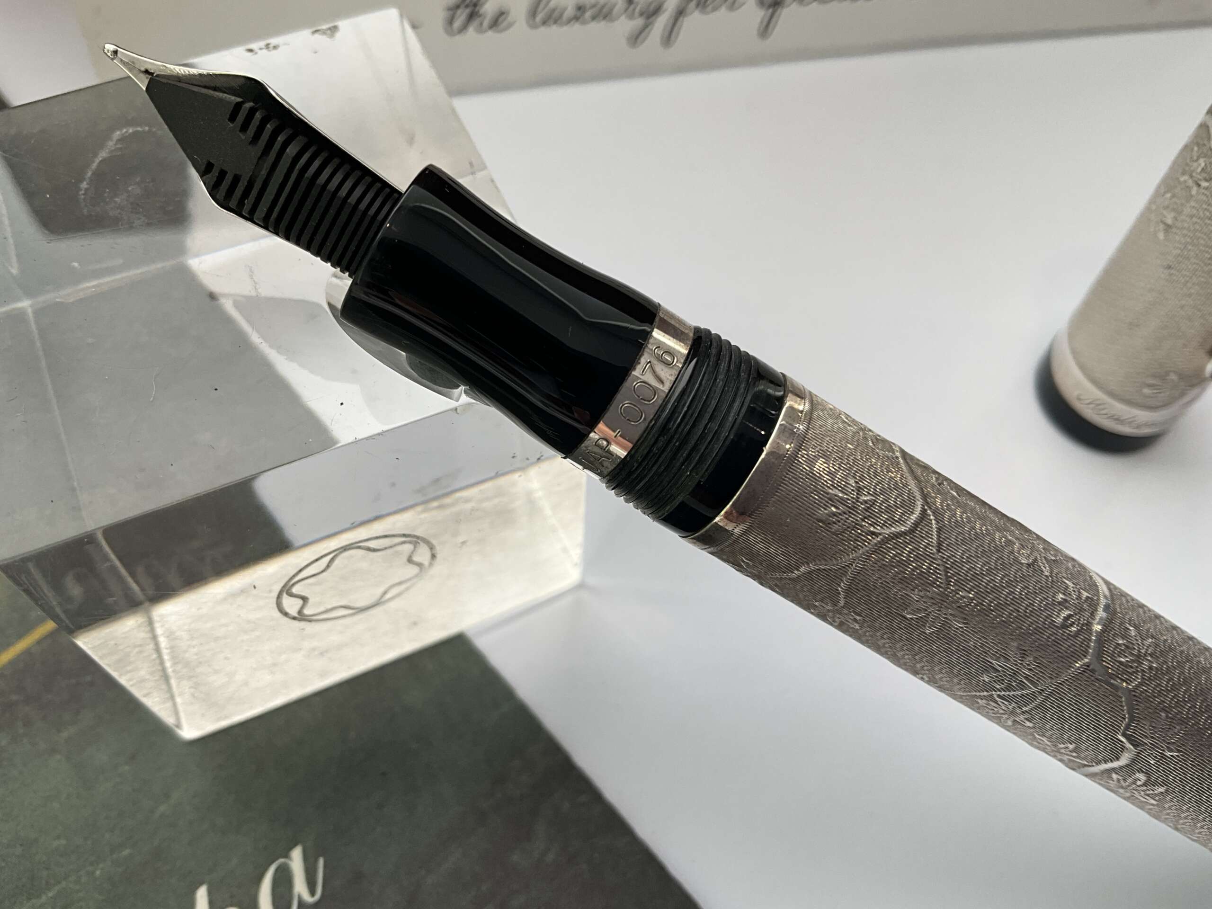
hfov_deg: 61.7
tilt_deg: -62.4
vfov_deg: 48.2
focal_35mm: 29
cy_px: 454
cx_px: 606
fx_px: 1015
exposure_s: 1/100
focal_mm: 3
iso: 32
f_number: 1.8
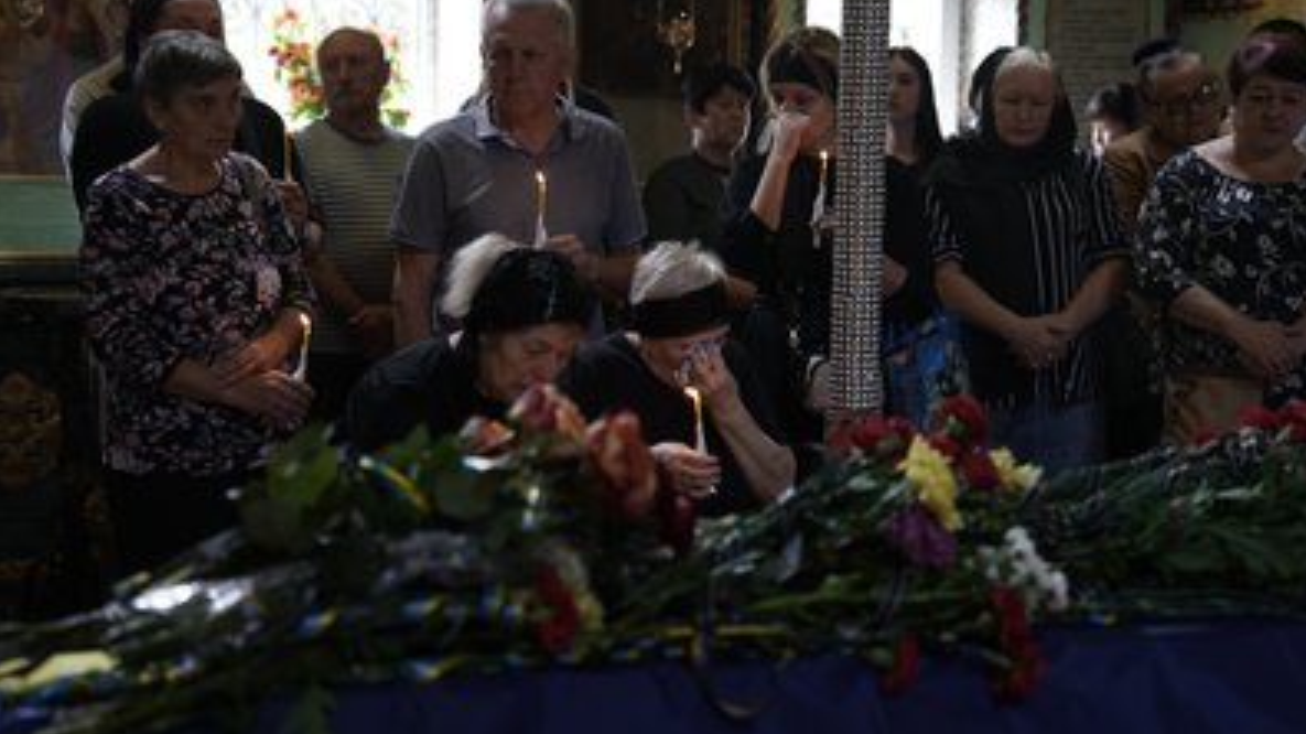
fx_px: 2424
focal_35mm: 70
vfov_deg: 17.2
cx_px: 655
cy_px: 359
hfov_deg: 30.2
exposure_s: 1/25
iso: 160
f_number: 2.8
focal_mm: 66
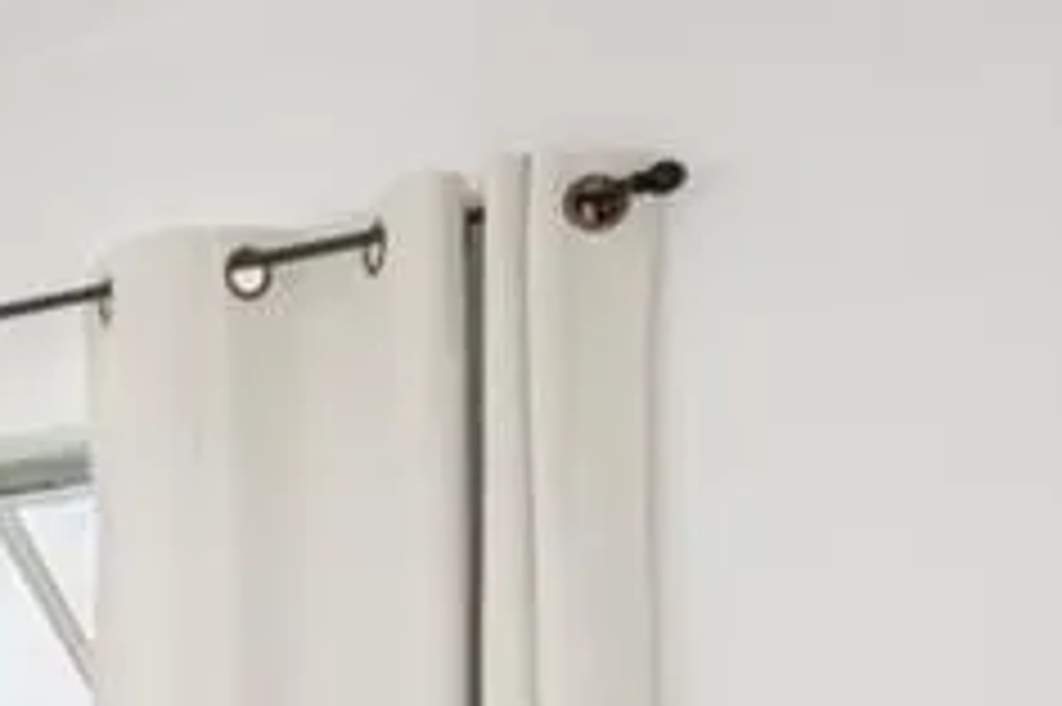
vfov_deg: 14.2
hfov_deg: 13.3
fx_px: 2594
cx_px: -1755
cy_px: 1165
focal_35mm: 88
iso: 400
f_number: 11
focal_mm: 13
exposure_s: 1/4
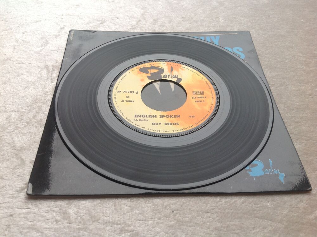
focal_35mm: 35
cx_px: 158
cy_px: 118
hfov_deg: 52.7
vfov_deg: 40.6
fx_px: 320
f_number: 2.4
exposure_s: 1/20
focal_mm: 4.28
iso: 50
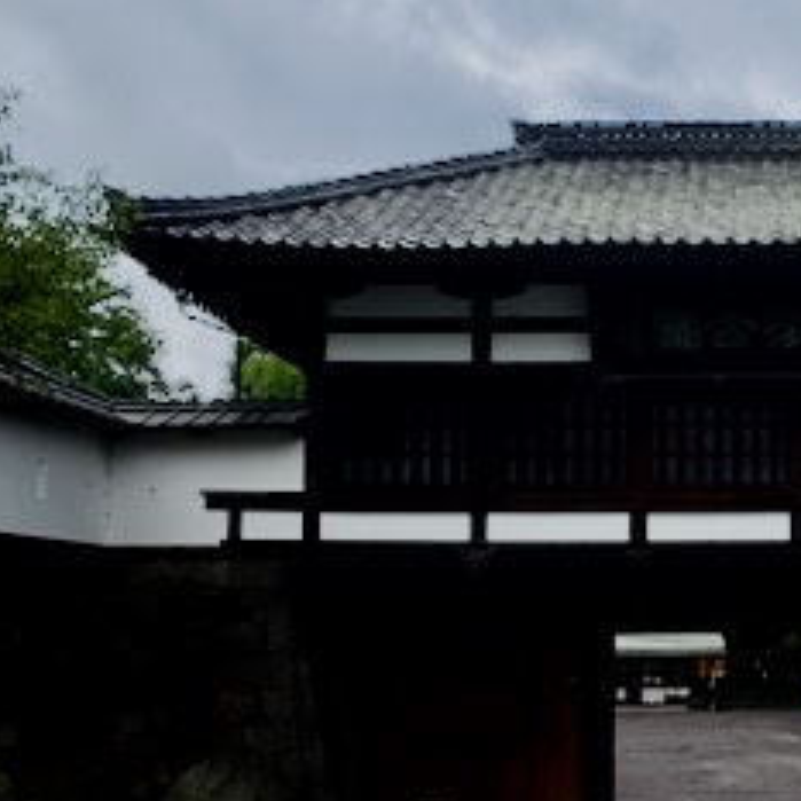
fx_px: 1283
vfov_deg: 34.5
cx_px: 736
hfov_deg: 32.7
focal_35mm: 49
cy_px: 512
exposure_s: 1/400
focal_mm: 18.3
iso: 200
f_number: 5
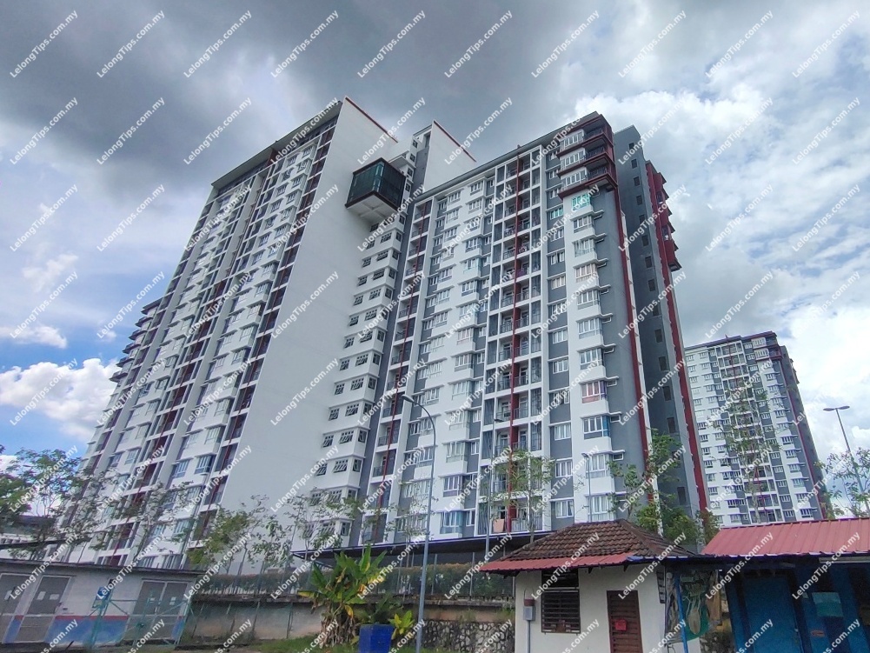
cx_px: 435
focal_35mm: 16
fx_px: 402
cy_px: 326
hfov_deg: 94.5
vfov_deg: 78.1
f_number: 2.2
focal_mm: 1.66
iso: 50
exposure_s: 1/2241
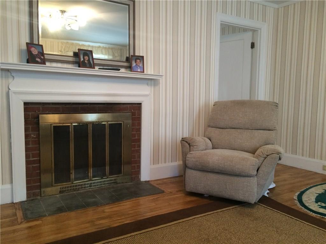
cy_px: 122
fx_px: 273
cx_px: 163
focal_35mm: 29
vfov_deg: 48.2
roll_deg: -0.5
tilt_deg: -6.2
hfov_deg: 61.7
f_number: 2.2
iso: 160
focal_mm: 4.15
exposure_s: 1/30
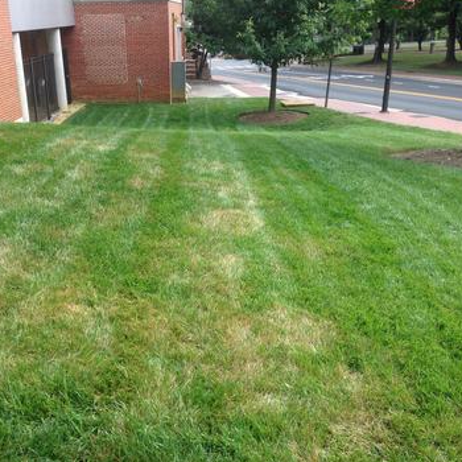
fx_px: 604
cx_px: 181
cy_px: 228
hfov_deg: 41.6
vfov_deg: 41.9
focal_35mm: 40
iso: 50
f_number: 2.4
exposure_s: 1/204
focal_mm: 4.12
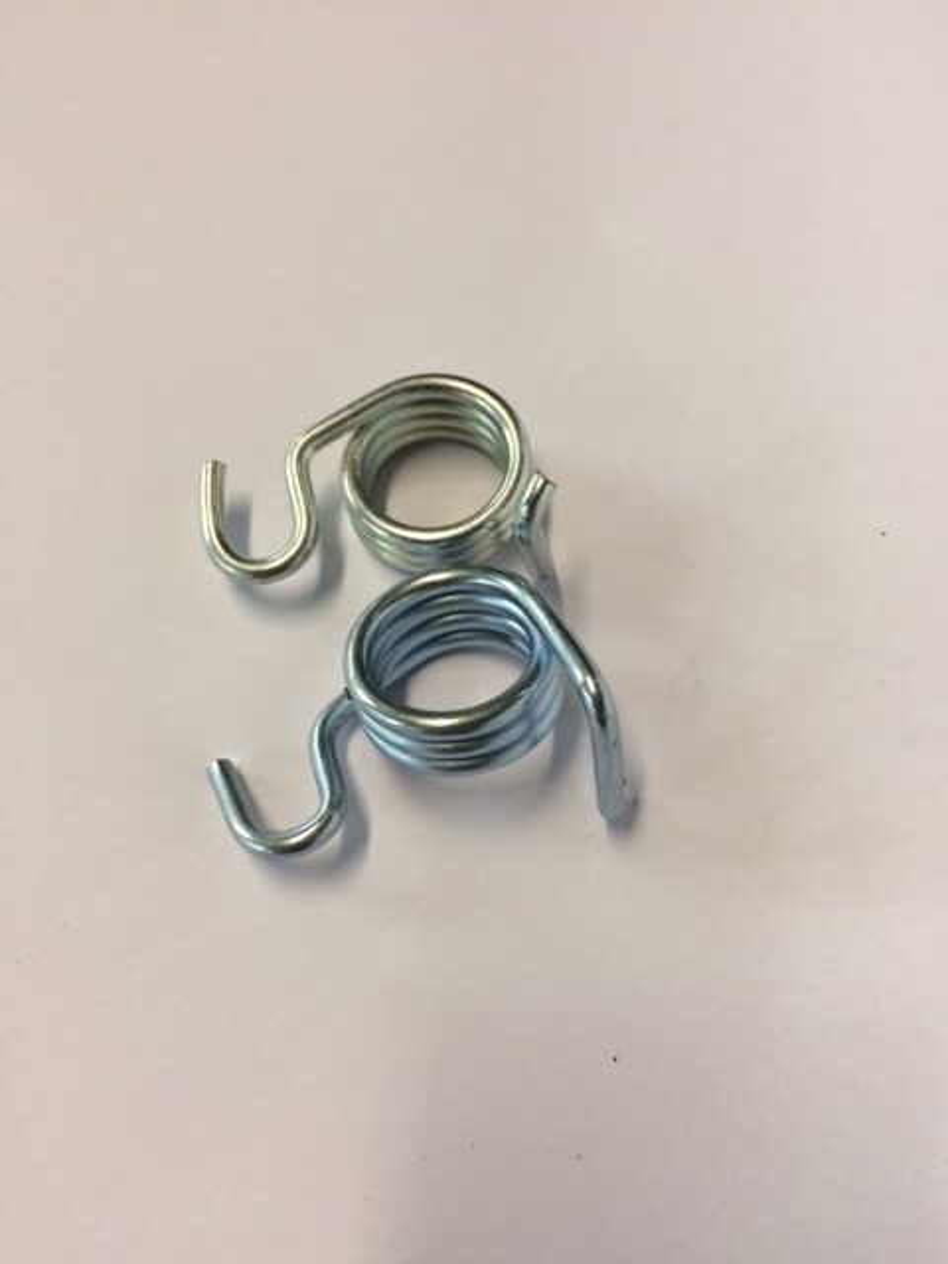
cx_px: 474
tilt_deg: -66.9
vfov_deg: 61.7
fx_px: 1059
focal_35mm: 29
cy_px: 632
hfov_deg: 48.2
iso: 50
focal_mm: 4.15
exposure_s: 1/33
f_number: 2.2
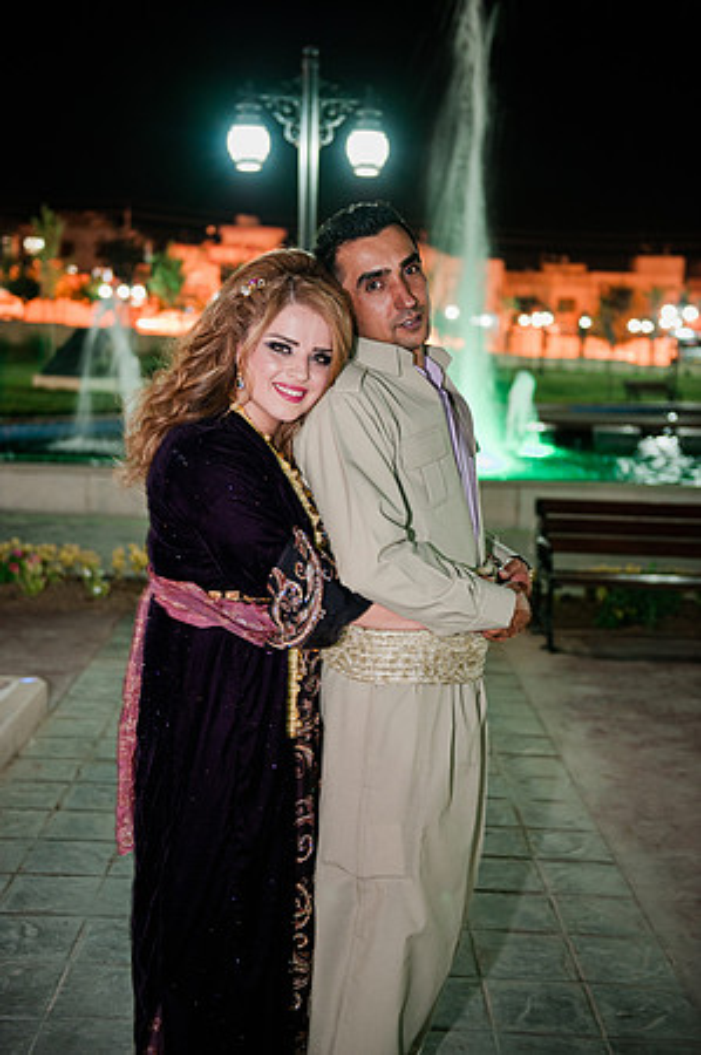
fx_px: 1317
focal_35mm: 45
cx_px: 350
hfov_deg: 29.8
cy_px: 528
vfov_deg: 43.6
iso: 1250
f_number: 2.8
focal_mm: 45
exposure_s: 1/8
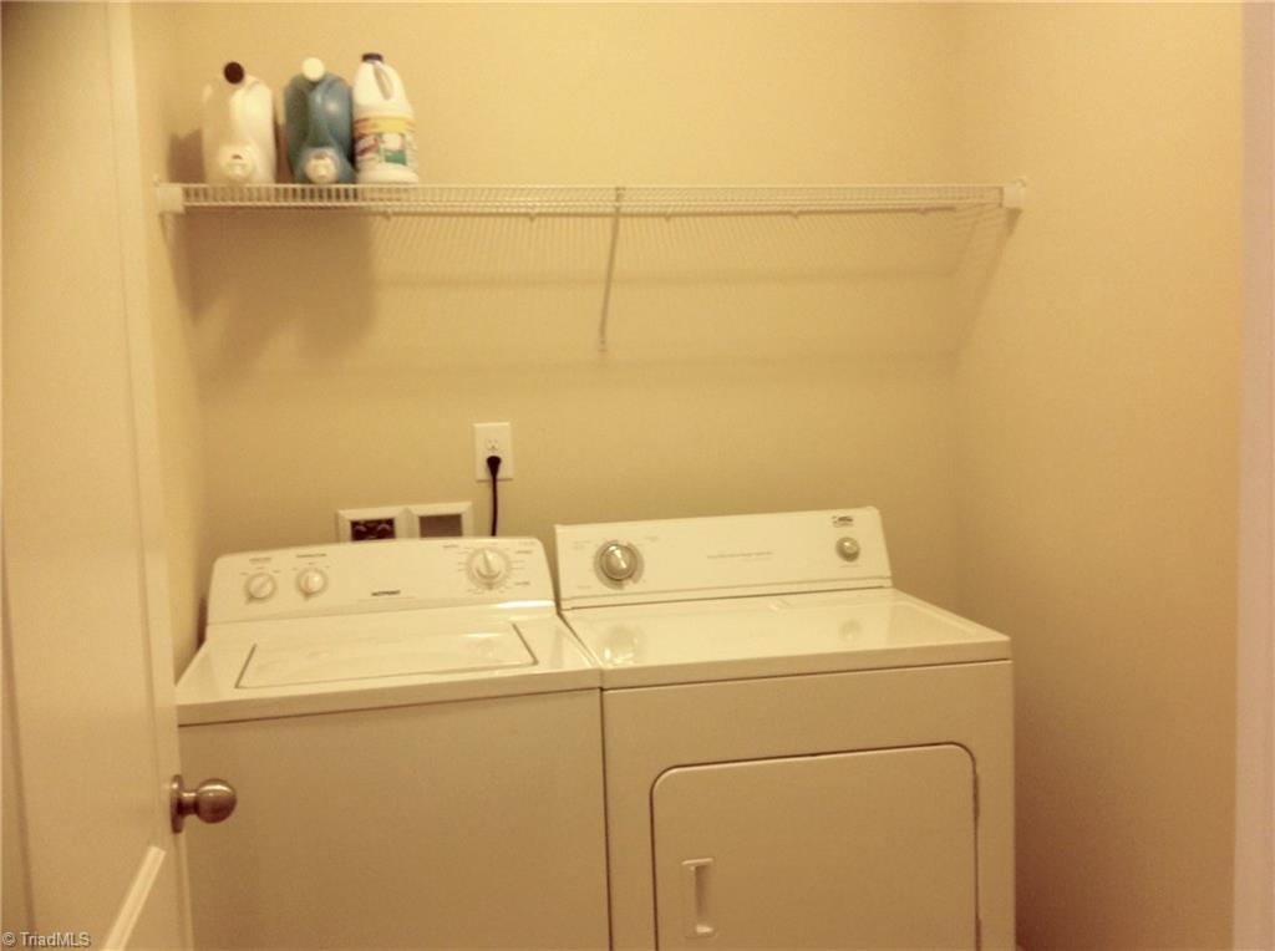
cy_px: 476
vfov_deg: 40.6
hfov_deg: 52.7
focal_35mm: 35
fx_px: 1287
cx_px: 638
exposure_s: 1/15
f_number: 2.4
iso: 100
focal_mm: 4.28
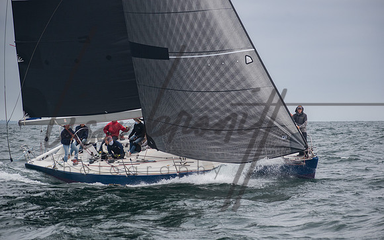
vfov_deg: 6.8
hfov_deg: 10.9
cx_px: 201
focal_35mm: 192
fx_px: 2014
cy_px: 134
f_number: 5.6
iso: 400
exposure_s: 1/640
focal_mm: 120
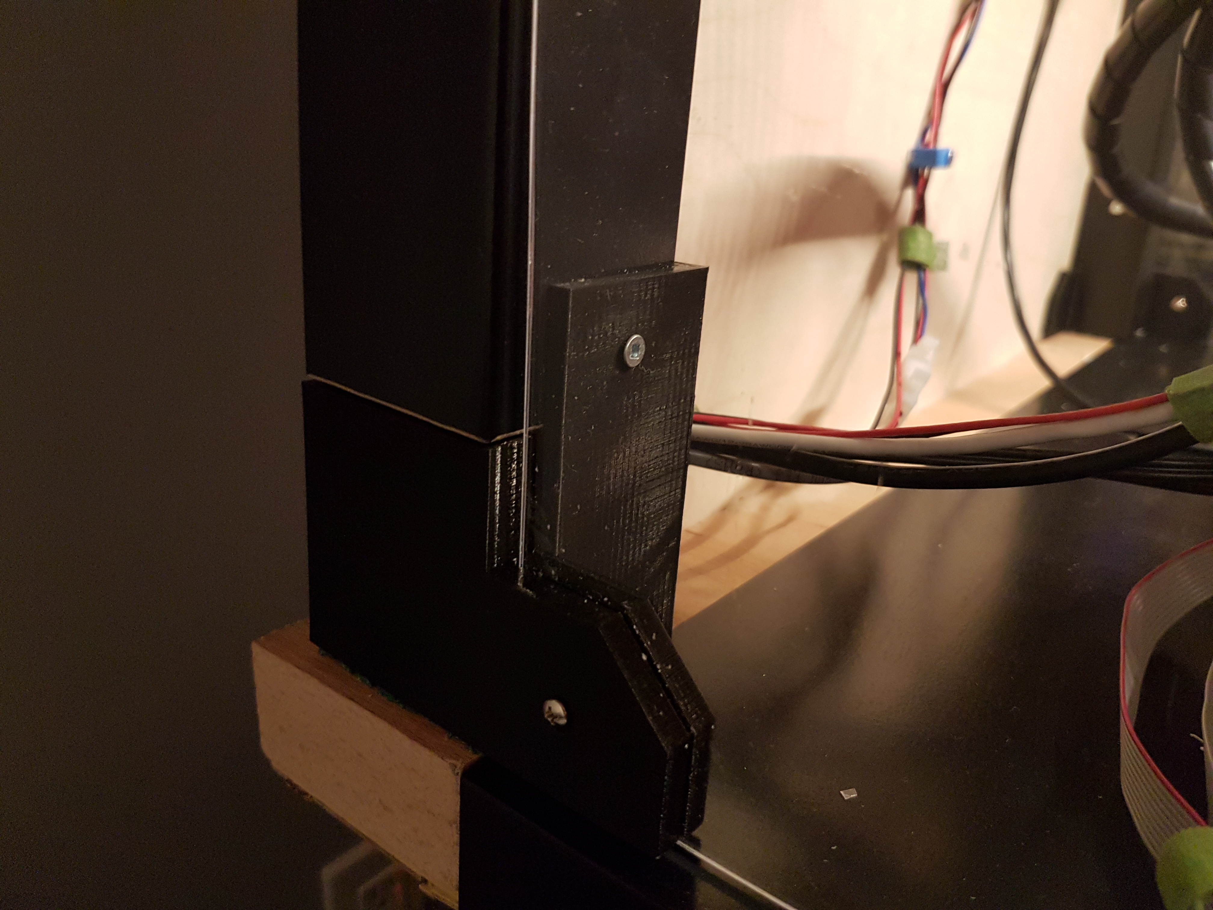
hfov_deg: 67.3
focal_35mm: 26
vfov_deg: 53.1
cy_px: 455
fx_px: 911
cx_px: 606
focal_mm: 4.2
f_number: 1.7
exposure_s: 1/24
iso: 200
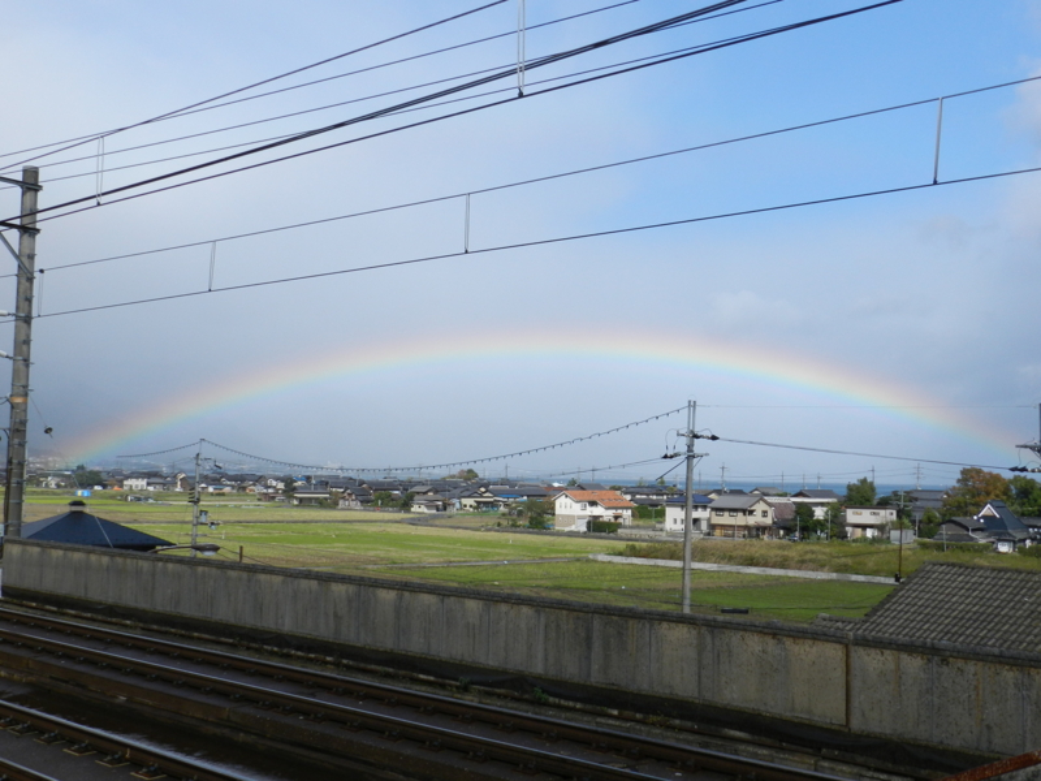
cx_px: 520
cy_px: 390
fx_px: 1143
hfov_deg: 49.0
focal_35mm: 38
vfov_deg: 37.7
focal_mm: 6.7
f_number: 4.5
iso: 160
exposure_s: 1/1250
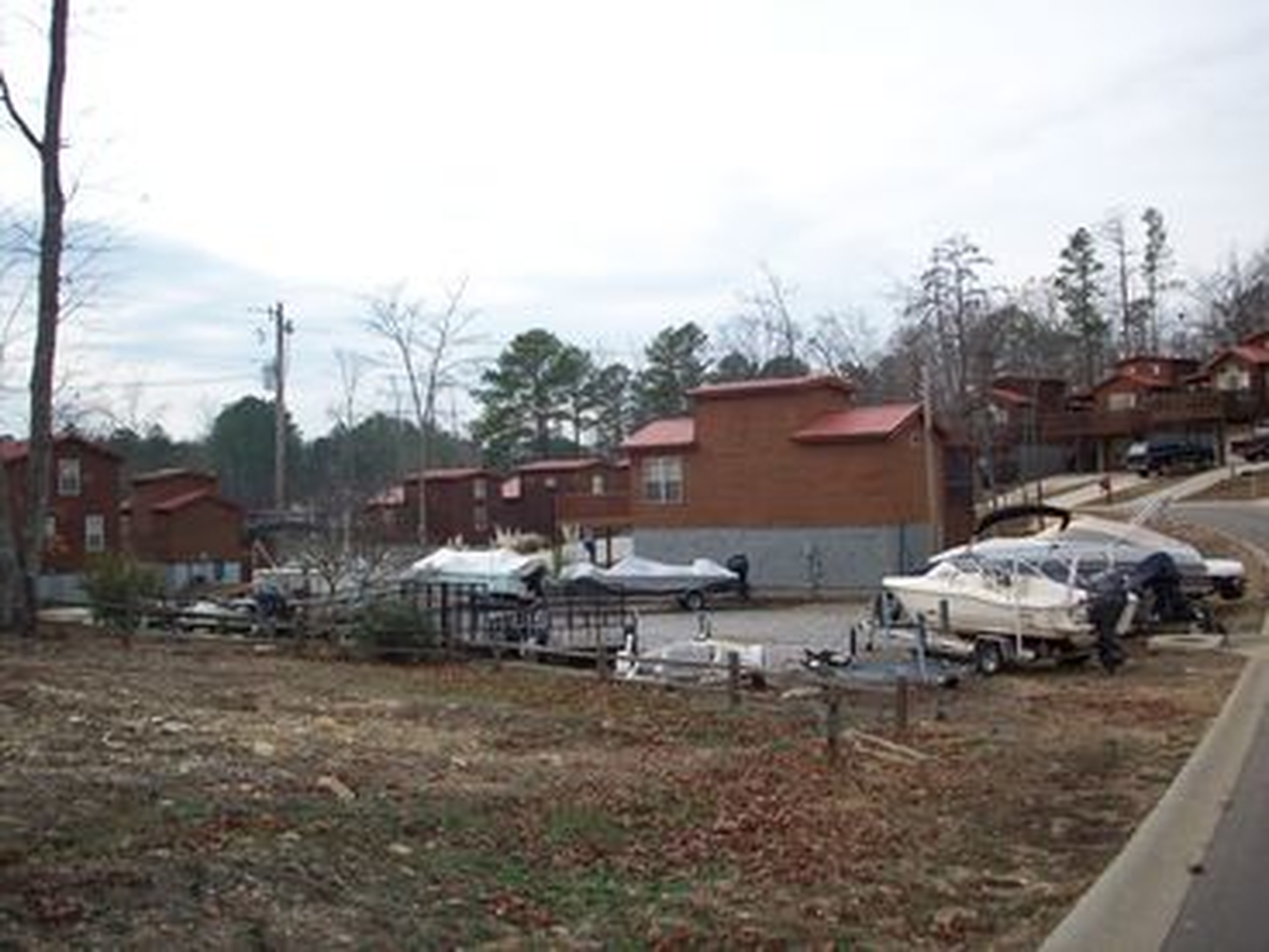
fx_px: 1356
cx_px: 634
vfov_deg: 38.7
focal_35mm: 37
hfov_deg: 50.1
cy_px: 476
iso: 80
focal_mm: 6.2
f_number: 5.6
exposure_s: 1/190
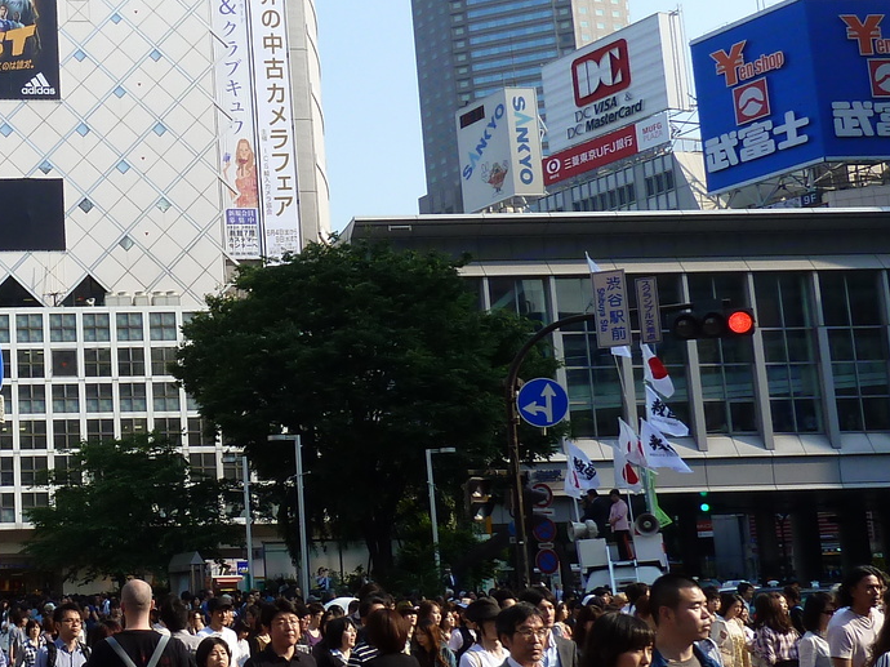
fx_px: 1491
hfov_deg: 30.2
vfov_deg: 25.2
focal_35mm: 58
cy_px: 328
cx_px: -58
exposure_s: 1/400
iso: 80
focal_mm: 4.1
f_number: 4
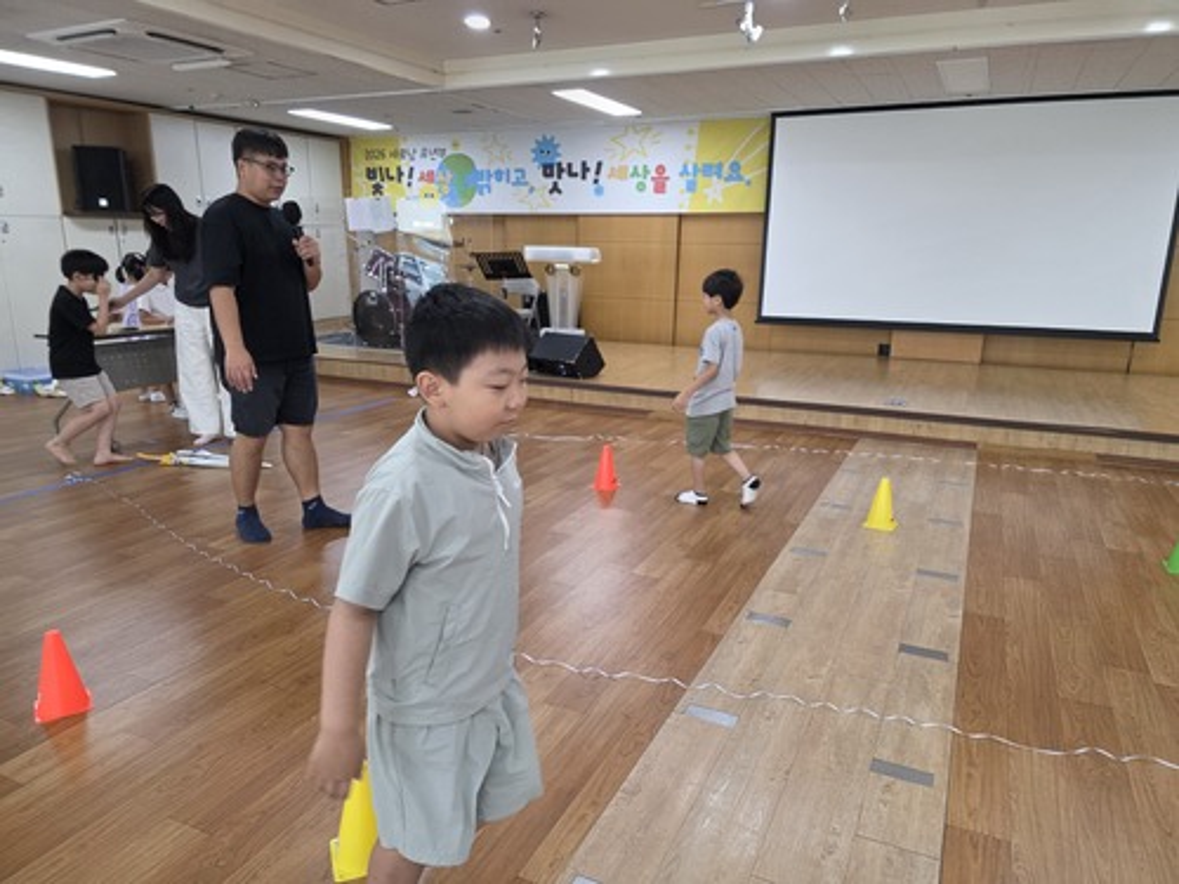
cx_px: 590
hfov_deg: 73.9
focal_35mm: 23
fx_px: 783
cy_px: 442
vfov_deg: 58.9
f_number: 1.7
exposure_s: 1/120
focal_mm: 6.3
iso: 250
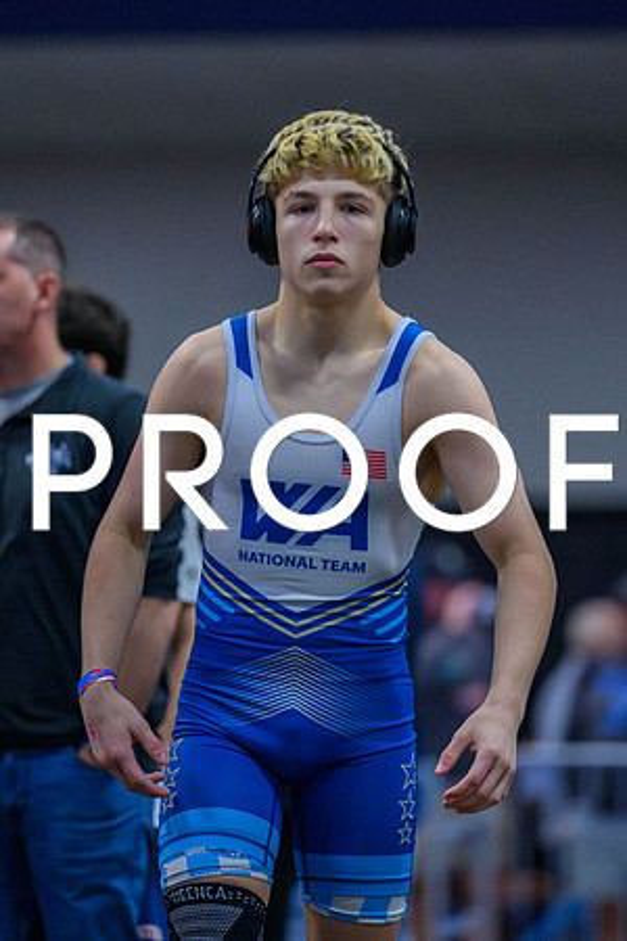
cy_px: 432
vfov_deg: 7.2
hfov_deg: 4.8
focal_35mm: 285
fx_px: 7451
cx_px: 264
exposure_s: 1/500
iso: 8000
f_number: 2.8
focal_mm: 175
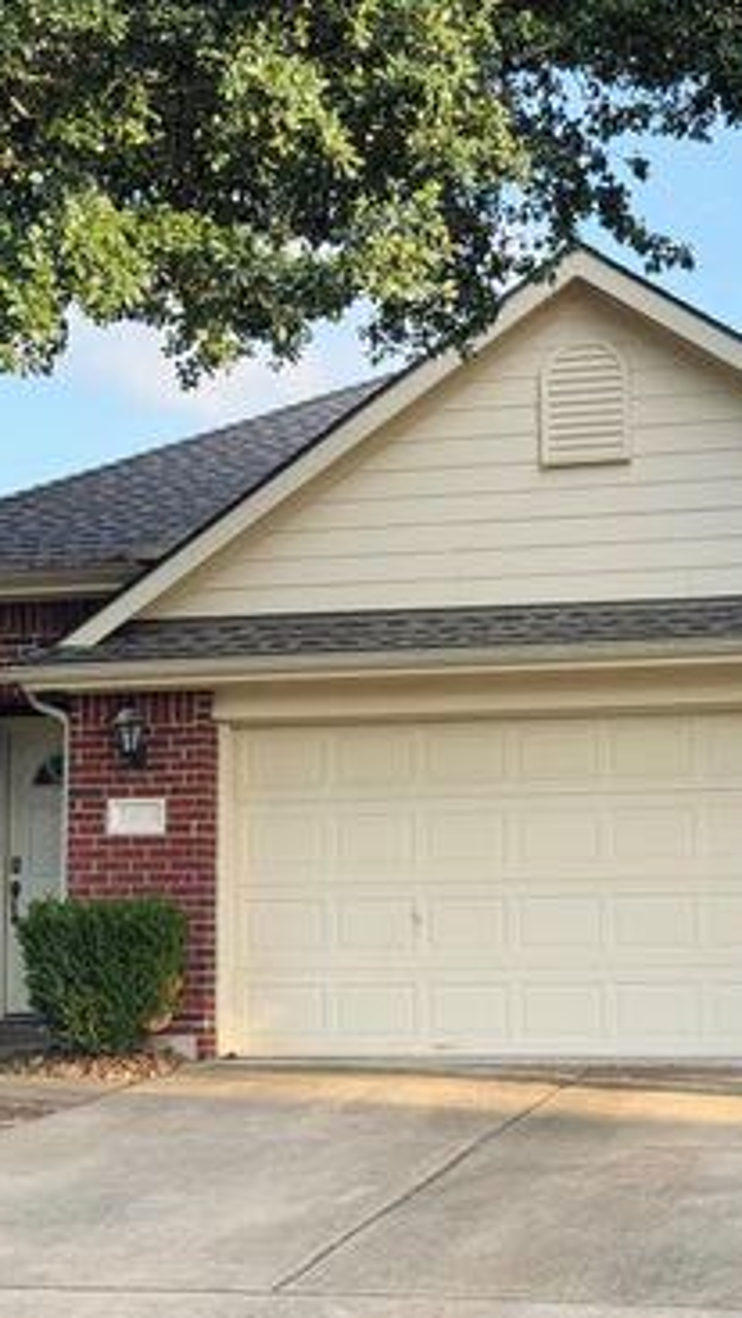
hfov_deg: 17.0
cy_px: 668
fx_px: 2483
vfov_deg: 29.7
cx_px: 423
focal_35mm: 71
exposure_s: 1/422
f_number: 1.78
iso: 64
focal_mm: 6.76
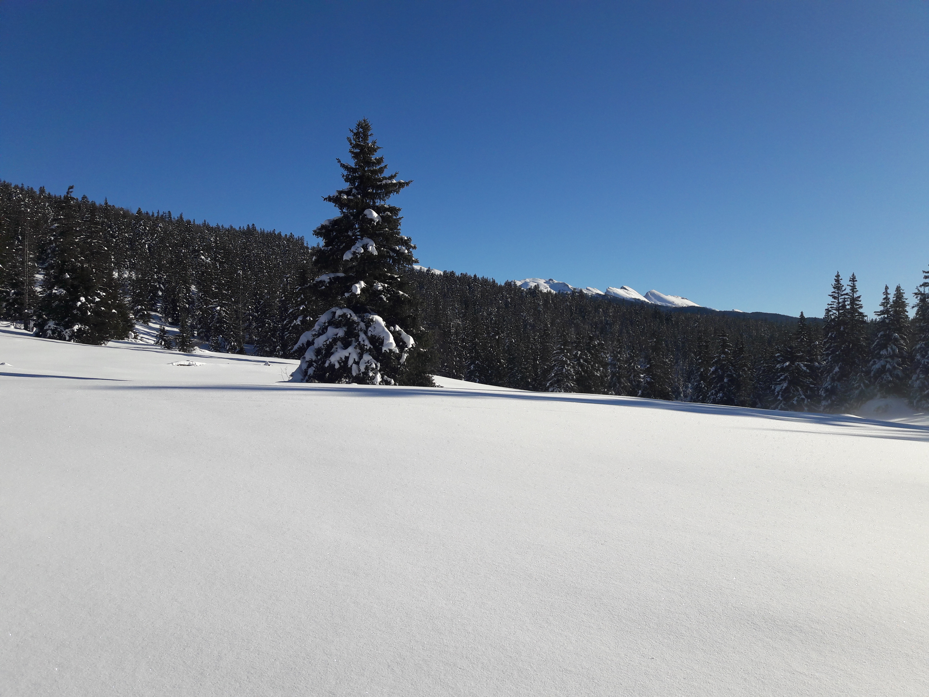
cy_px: 348
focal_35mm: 28
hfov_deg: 63.4
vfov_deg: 49.7
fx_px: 751
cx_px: 464
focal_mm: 3.7
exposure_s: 1/2660
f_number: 1.9
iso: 40
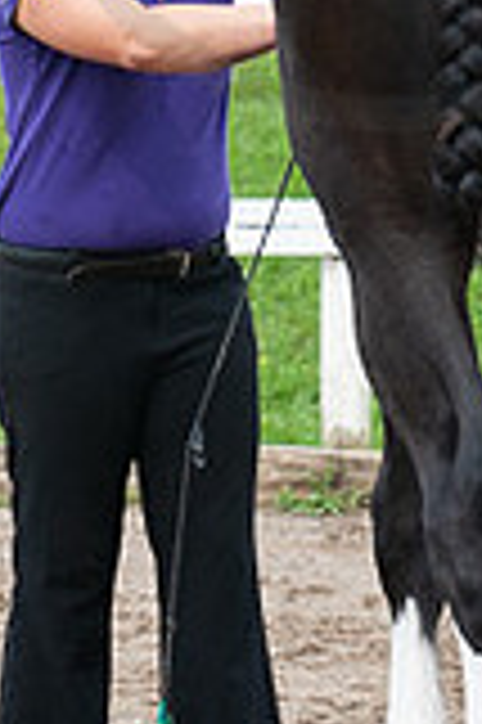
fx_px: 8432
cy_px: -270
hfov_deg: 3.3
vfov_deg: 4.9
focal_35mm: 419
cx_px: 376
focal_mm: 150
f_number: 9
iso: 640
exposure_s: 1/200
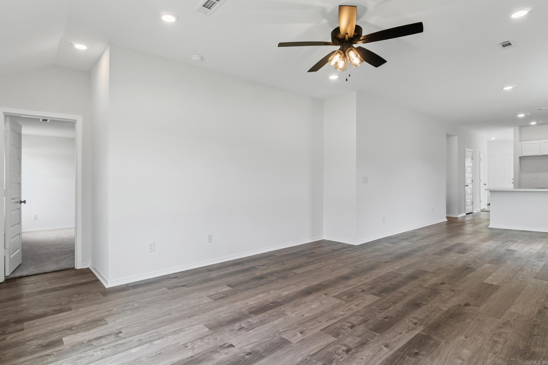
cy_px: 182
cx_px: 274
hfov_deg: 90.0
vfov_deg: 67.4
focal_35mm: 18
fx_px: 274
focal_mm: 12
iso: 250
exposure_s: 1/10
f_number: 9
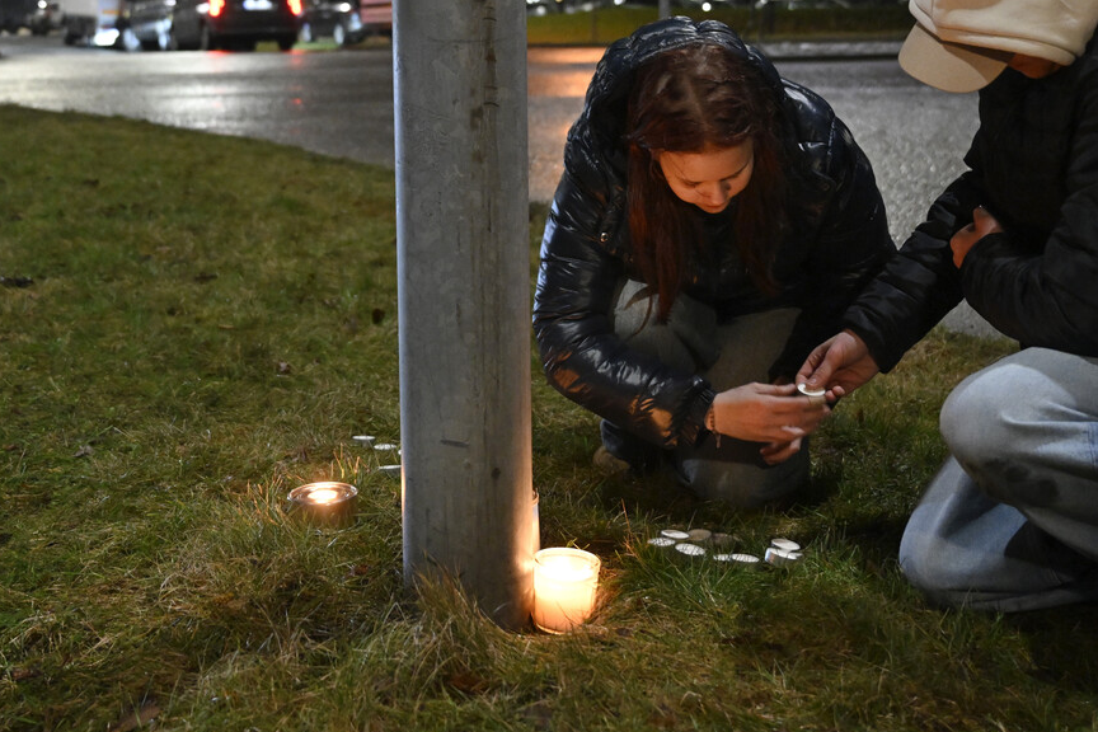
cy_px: 77
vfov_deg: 25.7
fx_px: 1553
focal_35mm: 51
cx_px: 491
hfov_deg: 38.9
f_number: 2.8
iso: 4000
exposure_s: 1/40
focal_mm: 27.5
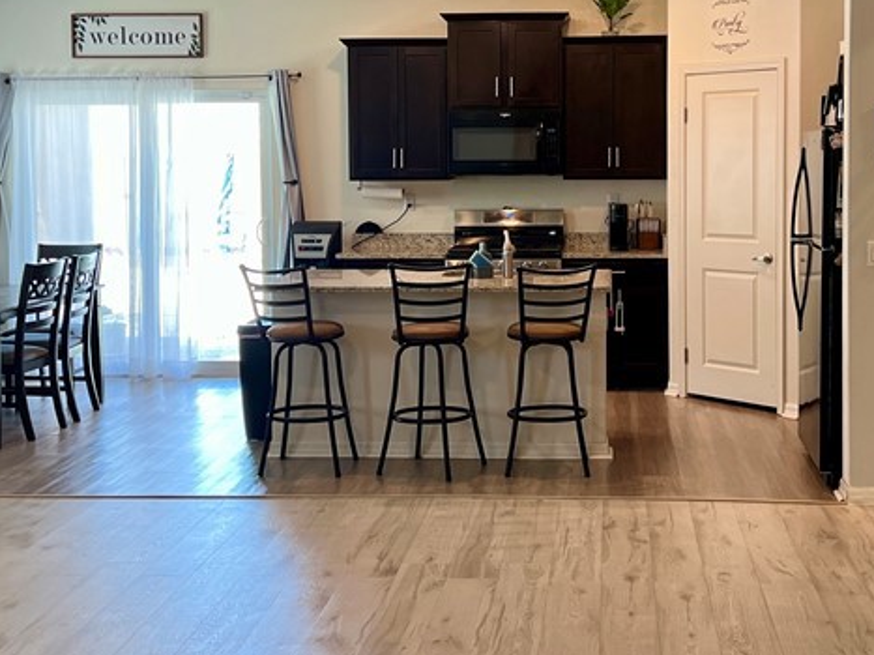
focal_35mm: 57
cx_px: 507
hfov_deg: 33.7
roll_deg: +0.5
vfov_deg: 25.5
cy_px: 217
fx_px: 1439
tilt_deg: -3.2
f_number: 1.5
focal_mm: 5.7
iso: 100
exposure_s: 1/120
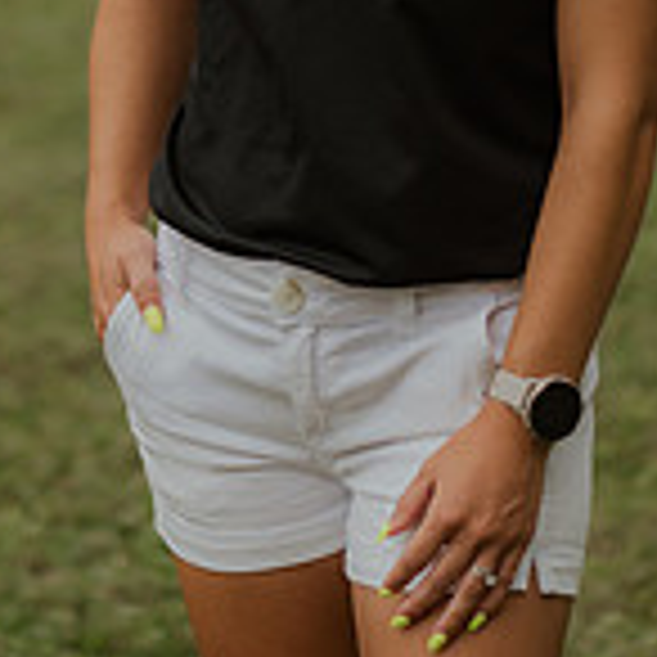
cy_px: -148
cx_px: 360
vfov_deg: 8.8
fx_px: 4209
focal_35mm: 196
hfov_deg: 8.9
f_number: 2.8
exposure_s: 1/3200
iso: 250
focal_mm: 50
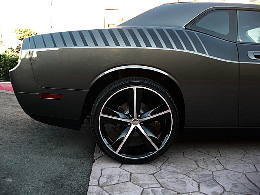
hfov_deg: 51.4
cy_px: 98
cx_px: 130
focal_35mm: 36
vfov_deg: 39.7
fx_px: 270
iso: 200
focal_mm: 6.3
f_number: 2.8
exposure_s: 1/80
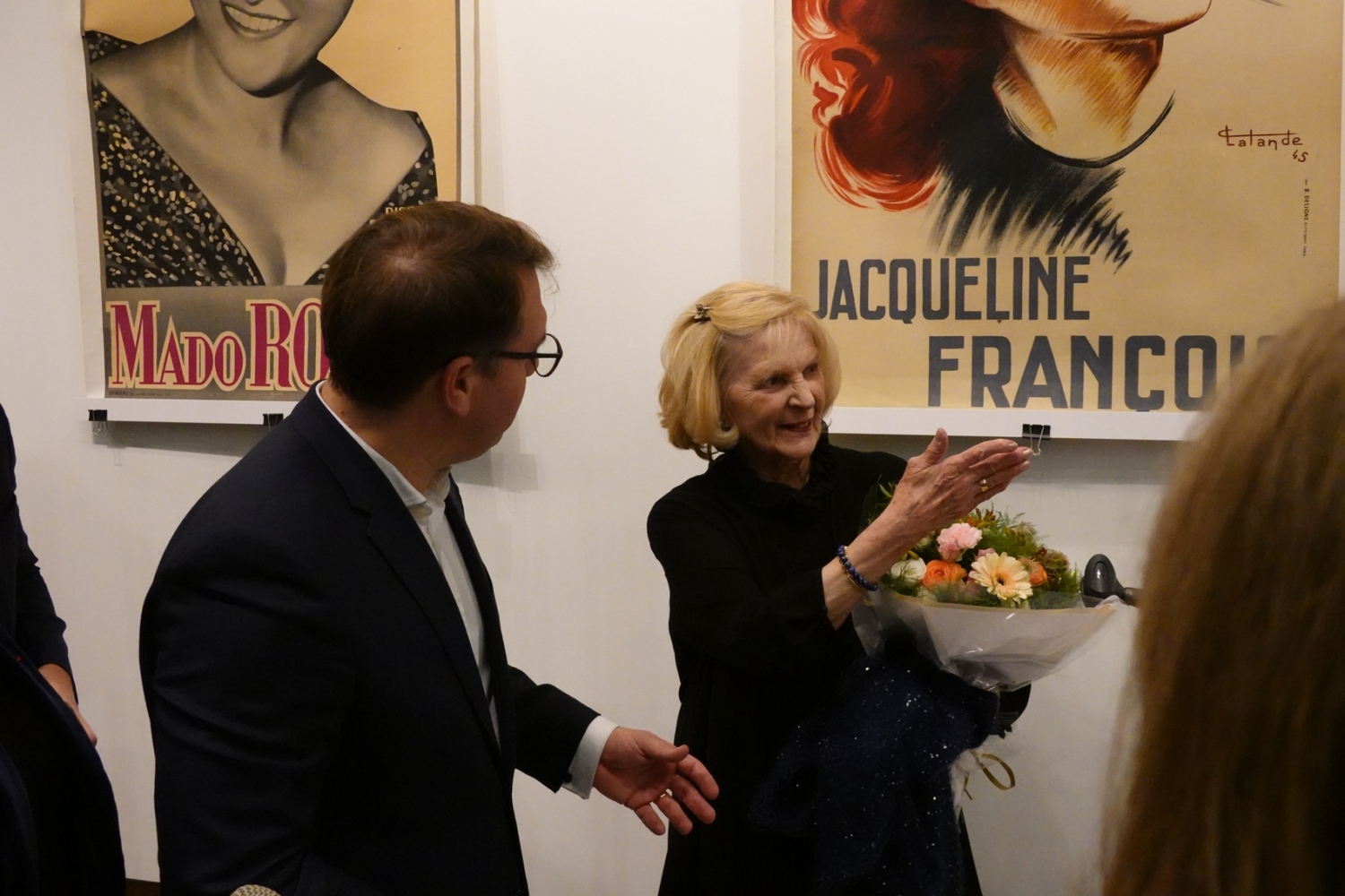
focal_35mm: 42
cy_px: 448
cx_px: 672
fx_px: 1569
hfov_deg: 46.4
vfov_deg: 31.9
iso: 3200
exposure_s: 1/160
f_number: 4
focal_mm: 15.59
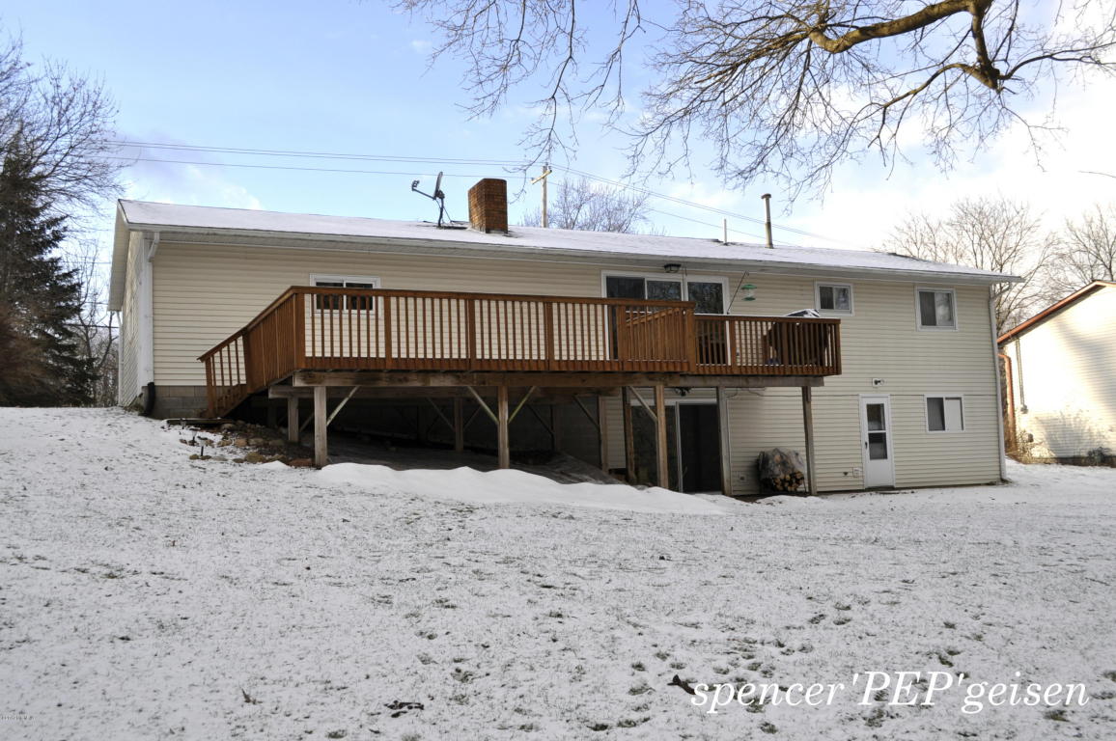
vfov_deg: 39.9
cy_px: 370
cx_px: 558
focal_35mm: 33
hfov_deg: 57.3
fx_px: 1022
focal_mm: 22
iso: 200
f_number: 9
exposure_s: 1/320
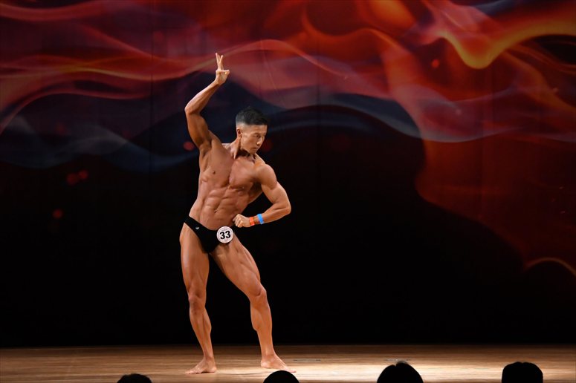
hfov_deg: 10.2
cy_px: 192
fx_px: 3230
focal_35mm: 202
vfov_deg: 6.8
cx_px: 288
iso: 4000
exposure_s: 1/400
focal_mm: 135
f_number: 5.6
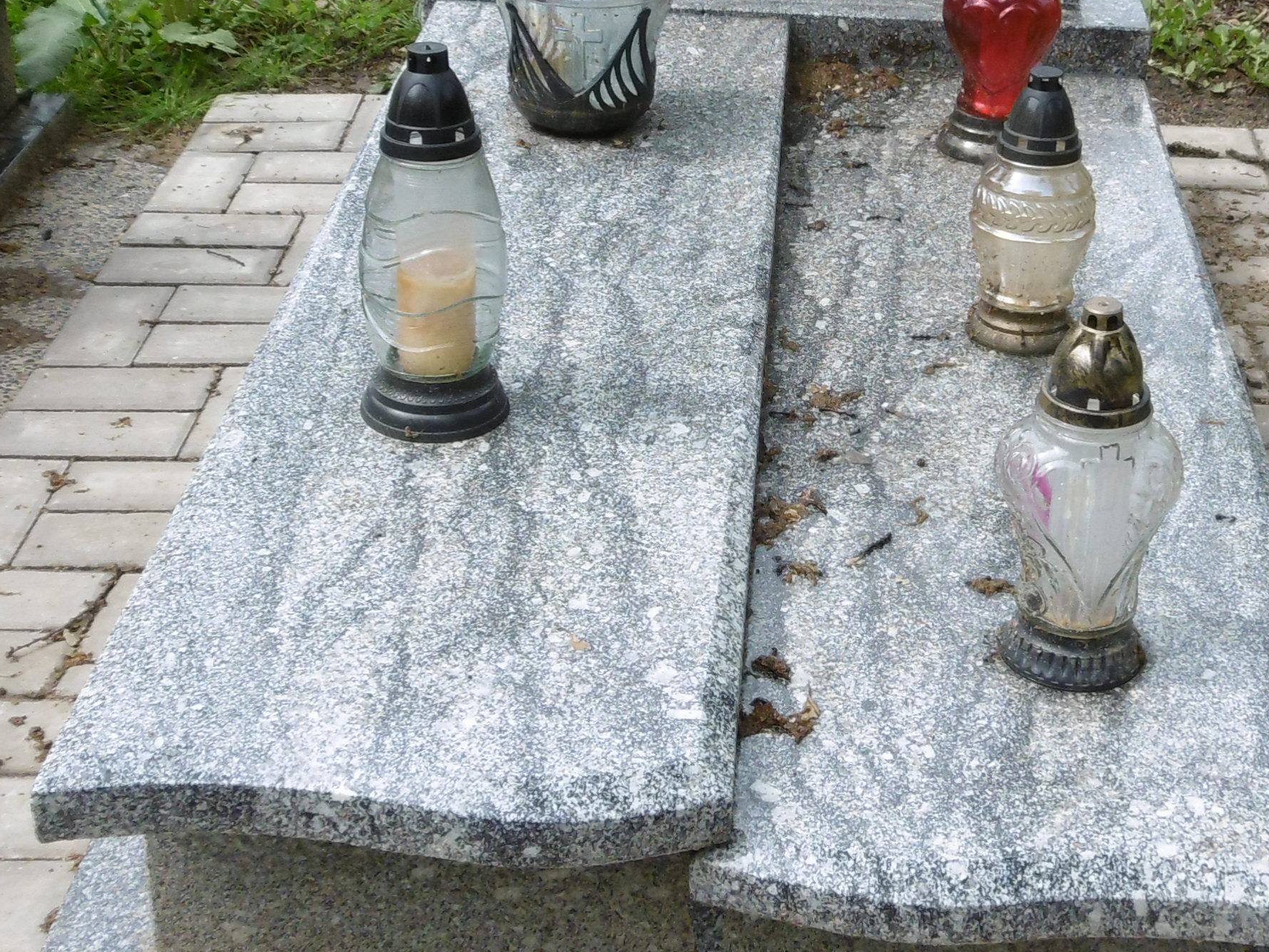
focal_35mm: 62
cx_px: 786
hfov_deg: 31.1
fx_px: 2273
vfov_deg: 23.6
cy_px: 333
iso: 100
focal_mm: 4.3
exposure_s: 1/640
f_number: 3.1
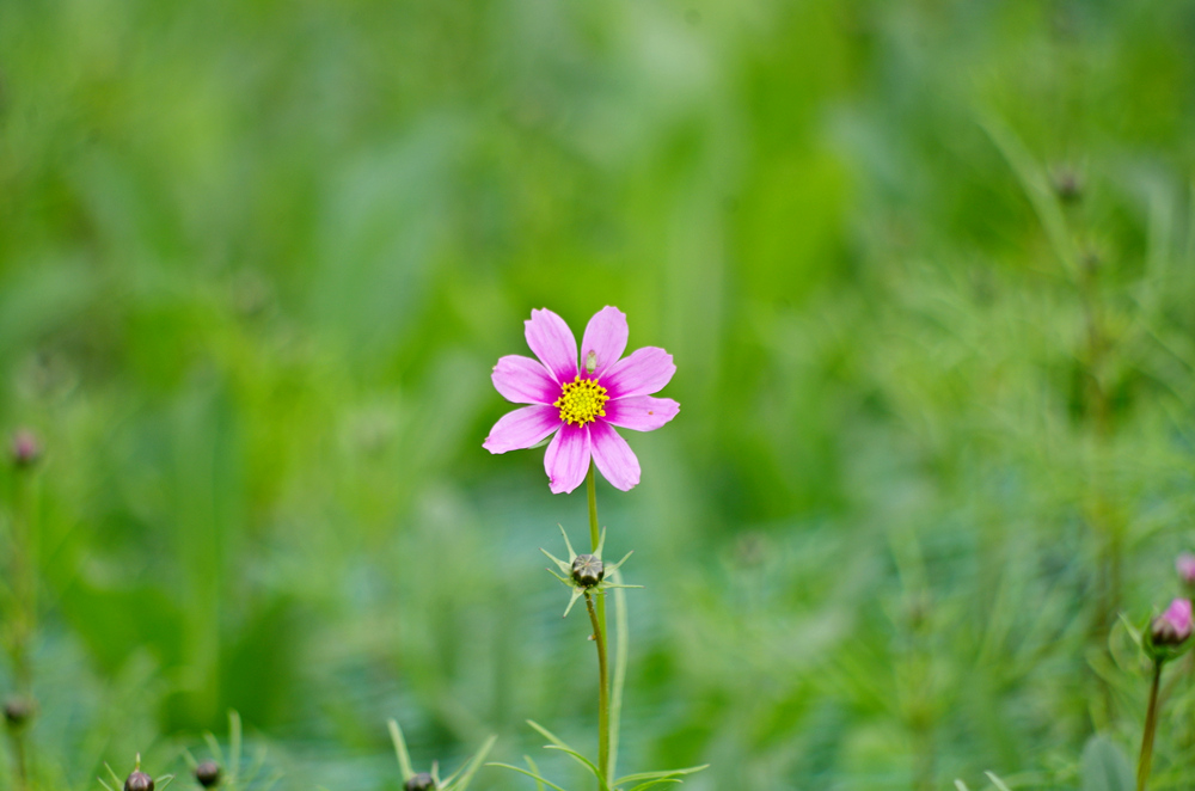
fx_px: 14904
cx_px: 598
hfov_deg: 4.6
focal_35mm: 450
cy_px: 396
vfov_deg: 3.0
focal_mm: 300
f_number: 5.8
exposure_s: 1/125
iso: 100
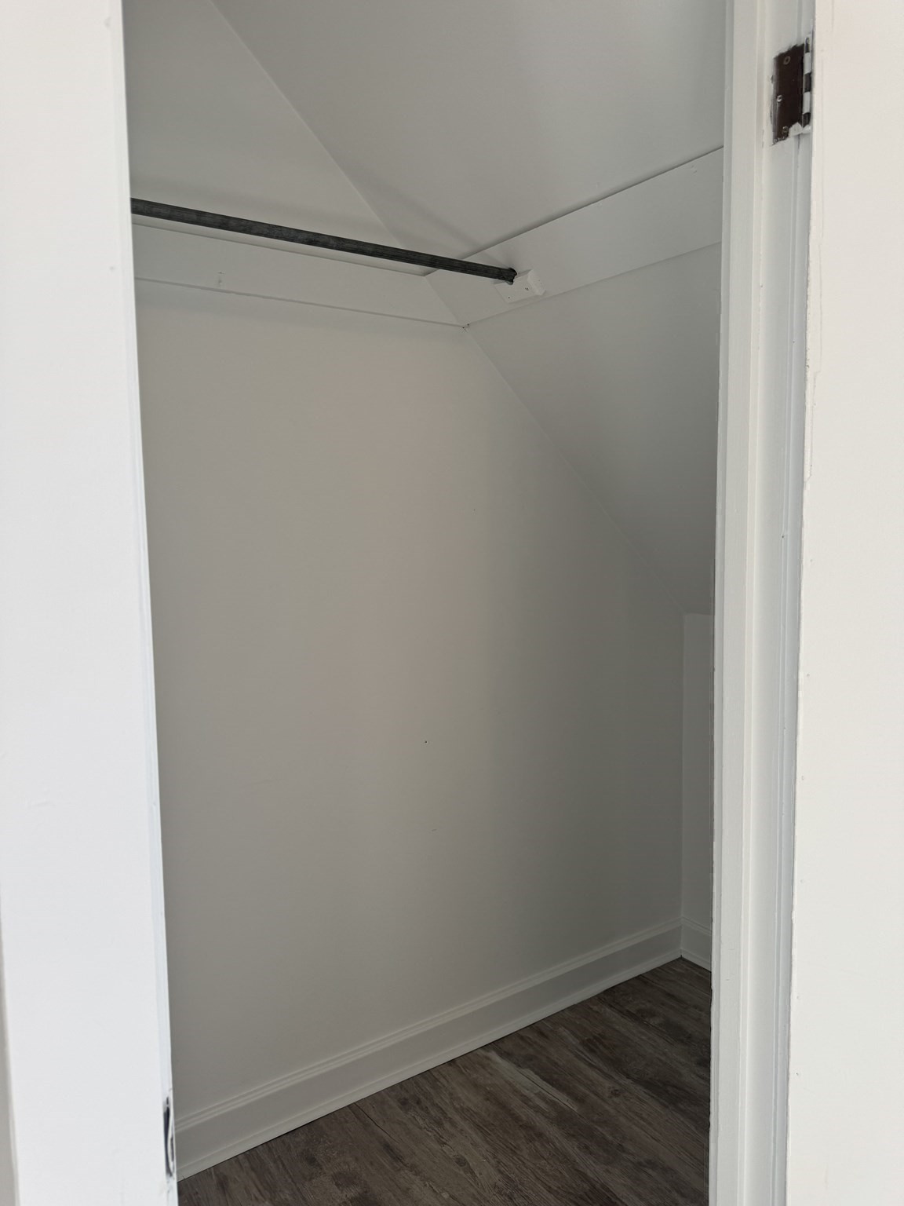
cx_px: 452
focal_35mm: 24
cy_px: 603
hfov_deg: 56.8
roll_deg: +1.2
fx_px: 836
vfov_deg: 71.6
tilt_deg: -5.8
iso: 64
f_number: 1.78
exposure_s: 1/204
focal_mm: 6.76
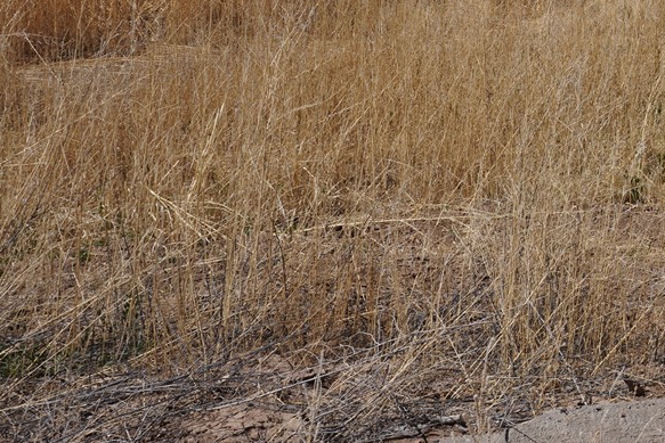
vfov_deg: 13.9
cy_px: -81
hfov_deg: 19.3
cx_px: 915
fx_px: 1774
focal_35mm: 96
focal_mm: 28
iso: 100
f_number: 20
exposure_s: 1/100
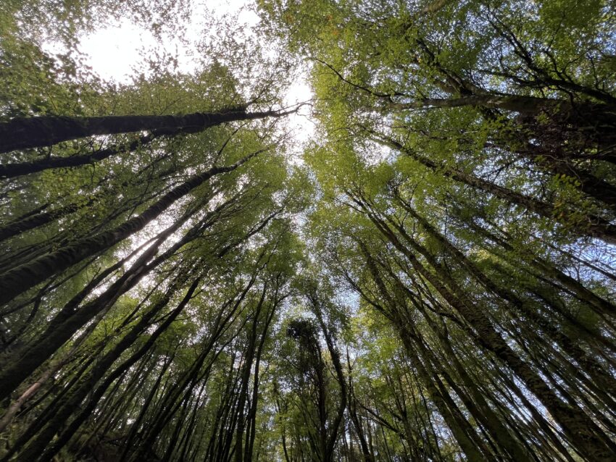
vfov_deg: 89.9
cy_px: 231
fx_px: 231
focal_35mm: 13
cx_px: 308
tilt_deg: +67.2
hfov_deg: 106.2
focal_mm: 1.57
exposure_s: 1/99
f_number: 1.8
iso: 80
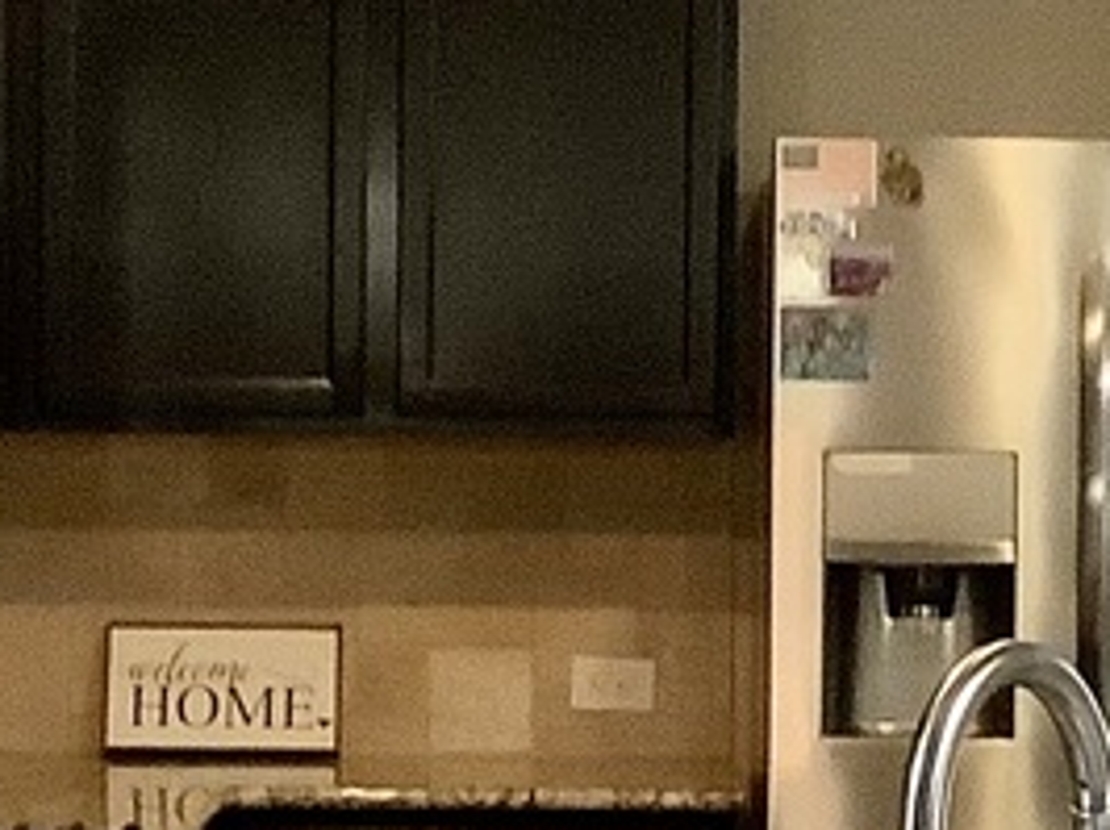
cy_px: 667
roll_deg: -1.1
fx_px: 5382
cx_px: 855
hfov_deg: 11.7
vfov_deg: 8.8
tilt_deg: -3.5
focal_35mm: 168
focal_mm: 3.3
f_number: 2.4
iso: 400
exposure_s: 1/40
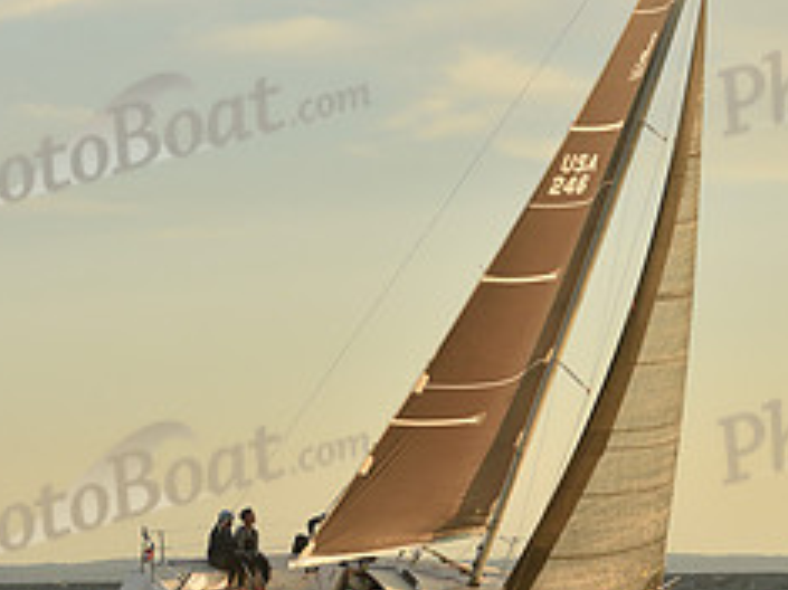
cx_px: 545
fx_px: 4869
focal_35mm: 214
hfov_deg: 9.2
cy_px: 272
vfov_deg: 6.9
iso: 250
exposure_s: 1/640
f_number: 5.6
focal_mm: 90
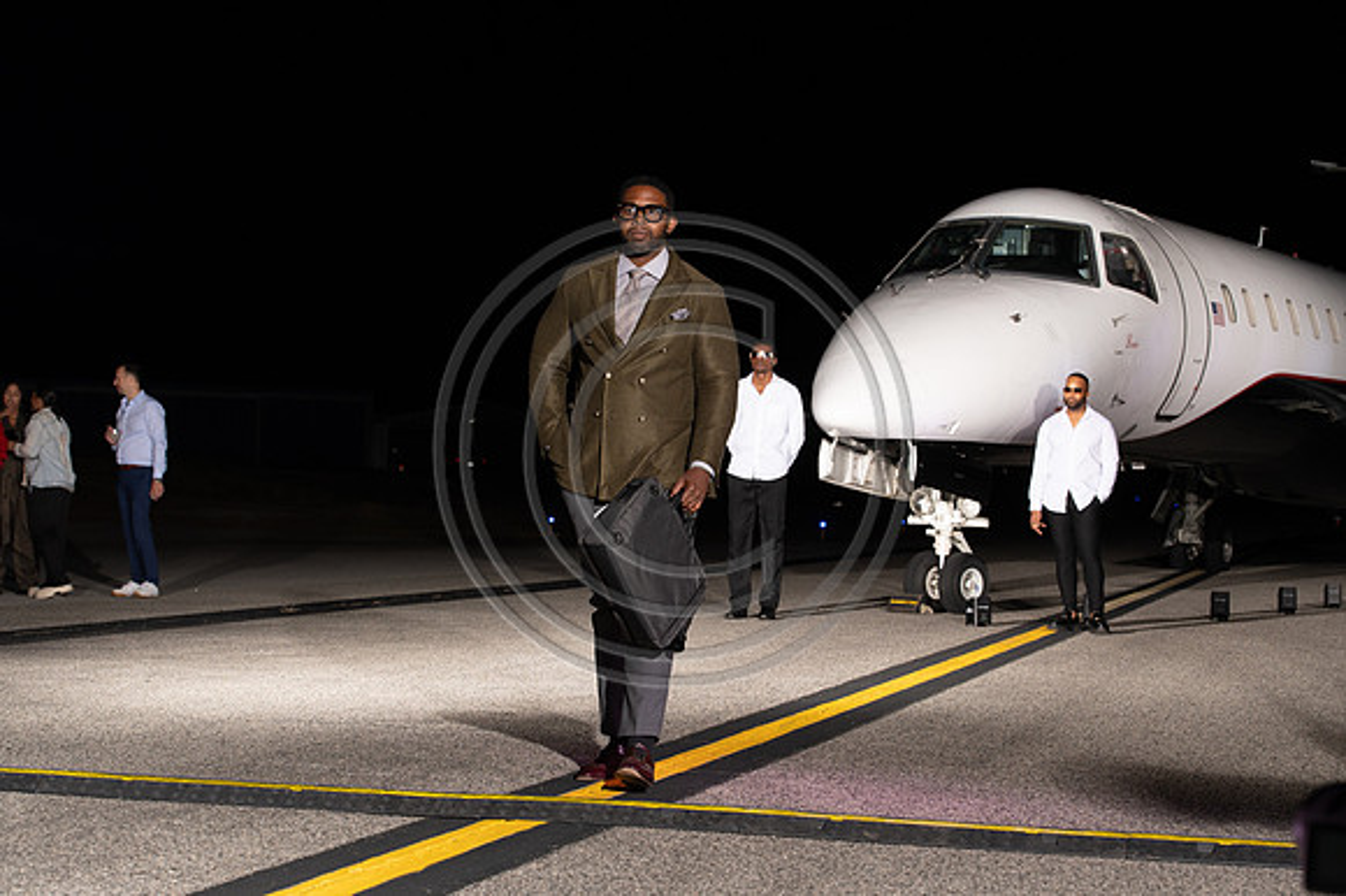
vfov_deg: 19.4
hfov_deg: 28.9
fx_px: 2616
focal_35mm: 70
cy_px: 448
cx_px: 673
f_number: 6.3
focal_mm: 70
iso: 1000
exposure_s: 1/200
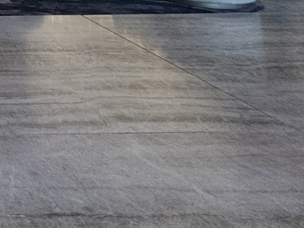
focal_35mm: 60
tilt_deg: +5.1
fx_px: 527
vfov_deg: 18.1
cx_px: -234
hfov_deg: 21.6
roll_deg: +0.5
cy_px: -206
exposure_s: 1/123
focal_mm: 2.22
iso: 64
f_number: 2.2
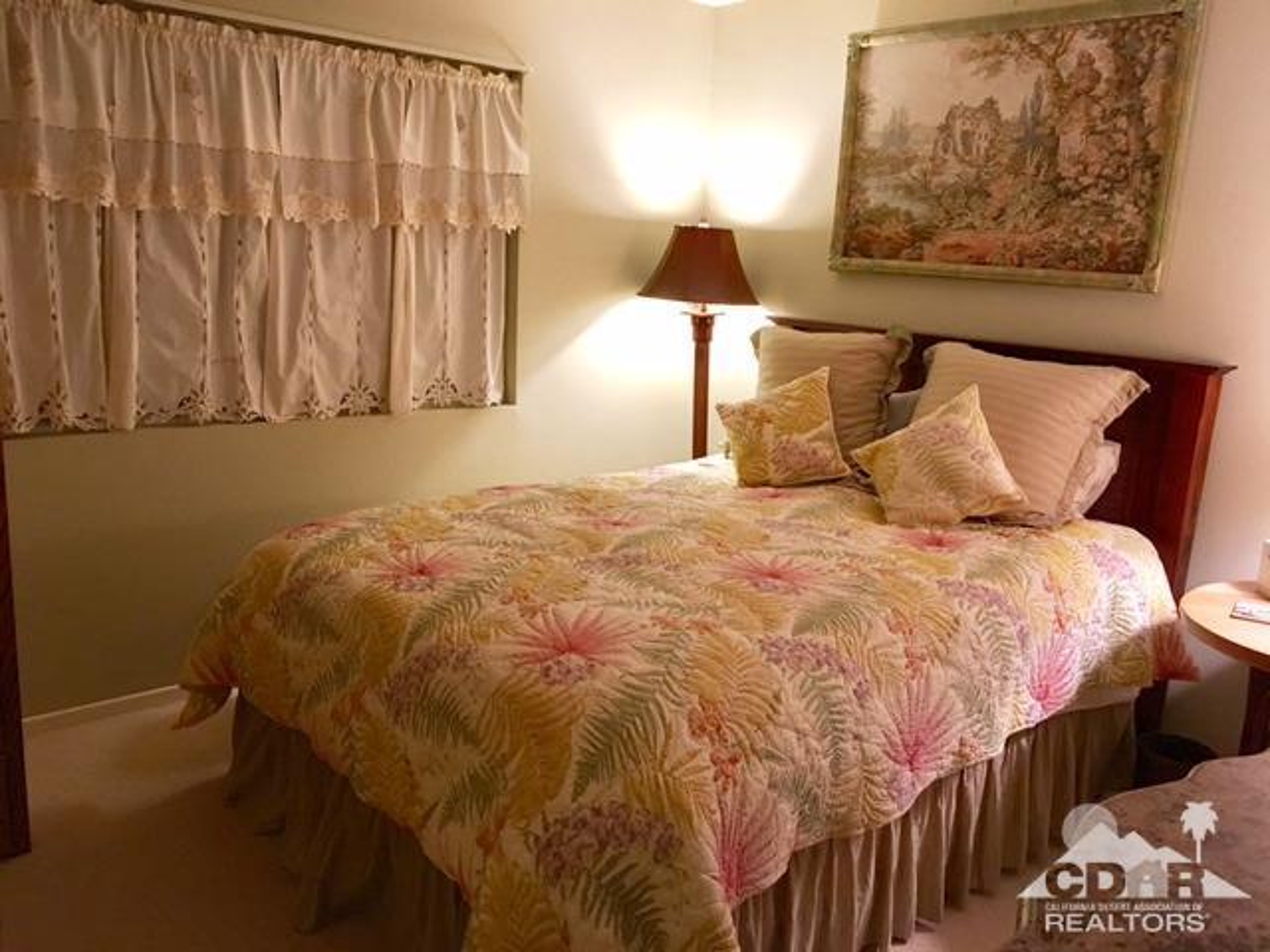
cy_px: 476
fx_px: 1064
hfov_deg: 61.7
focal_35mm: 29
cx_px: 635
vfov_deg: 48.2
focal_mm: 4.15
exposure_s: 1/30
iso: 160
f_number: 2.2
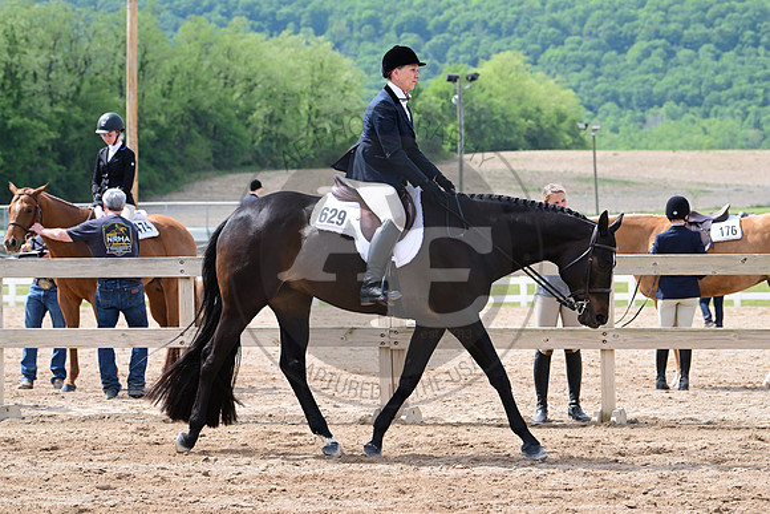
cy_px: 257
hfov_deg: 16.4
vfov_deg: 11.0
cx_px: 385
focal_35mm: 125
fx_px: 2674
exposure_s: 1/1600
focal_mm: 125
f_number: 6.3
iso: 800
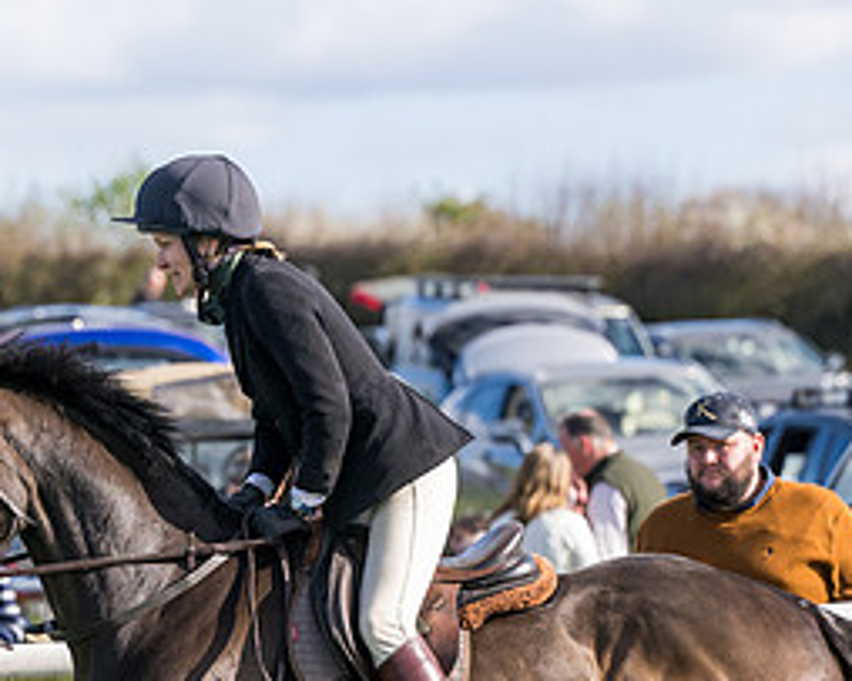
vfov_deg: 3.5
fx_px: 10965
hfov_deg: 4.4
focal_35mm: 435
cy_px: 840
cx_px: 564
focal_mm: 130
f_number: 3.5
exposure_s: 1/2500
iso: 400
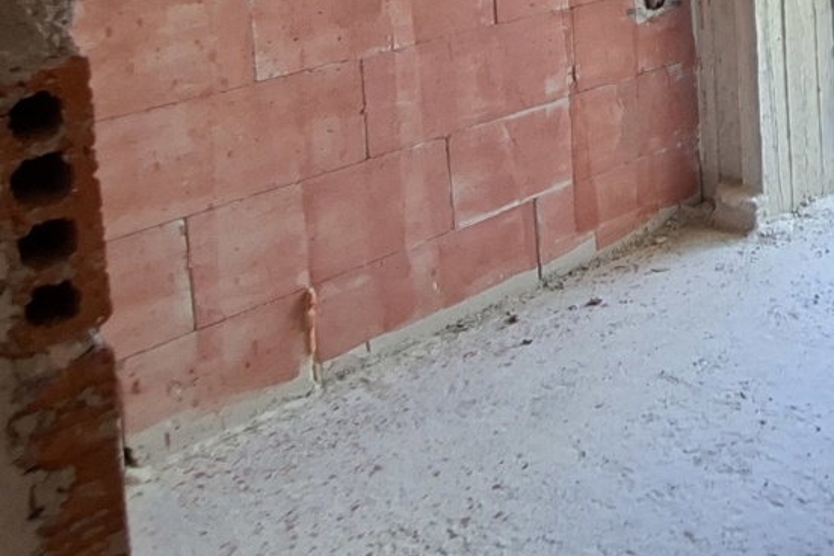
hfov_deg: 35.4
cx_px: 931
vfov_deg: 24.7
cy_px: -178
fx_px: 1089
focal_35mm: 47
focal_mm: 1.74
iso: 50
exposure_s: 1/40
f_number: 2.2
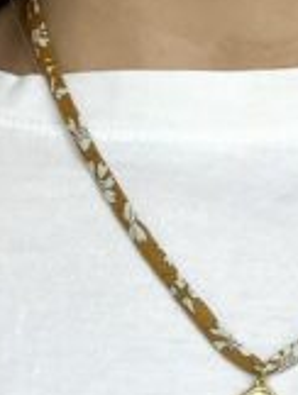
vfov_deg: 25.5
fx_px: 847
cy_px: 354
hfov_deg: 19.8
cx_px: 222
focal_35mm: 74
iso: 80
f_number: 2.2
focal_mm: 2.71
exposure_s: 1/121
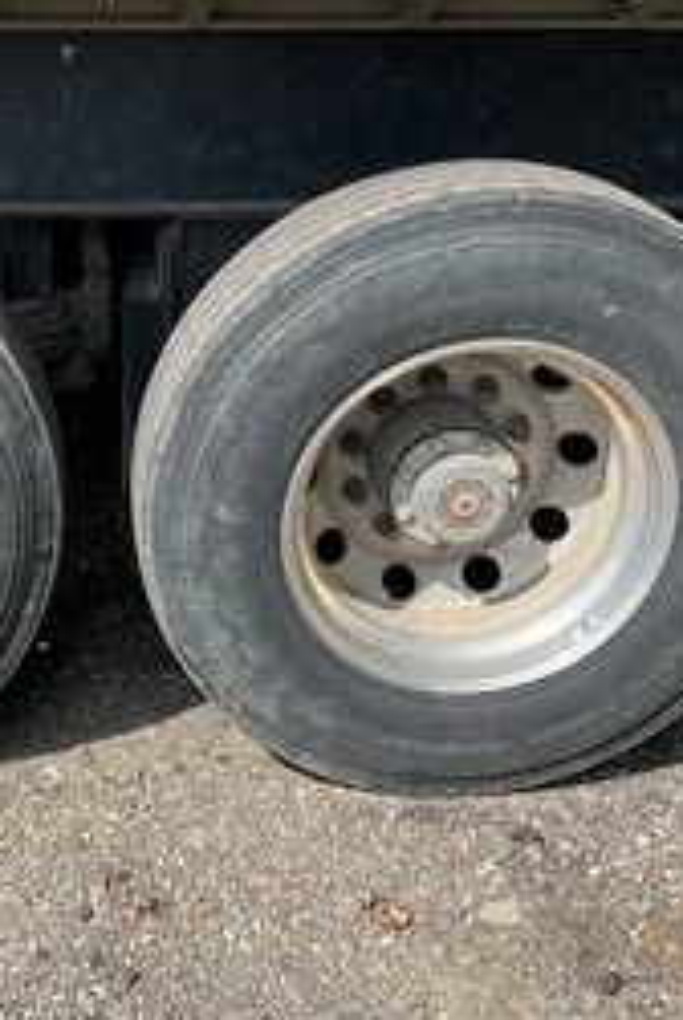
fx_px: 1362
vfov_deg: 41.0
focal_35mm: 48
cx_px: 89
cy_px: 439
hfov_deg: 27.3
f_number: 1.8
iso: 25
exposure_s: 1/1098
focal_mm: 3
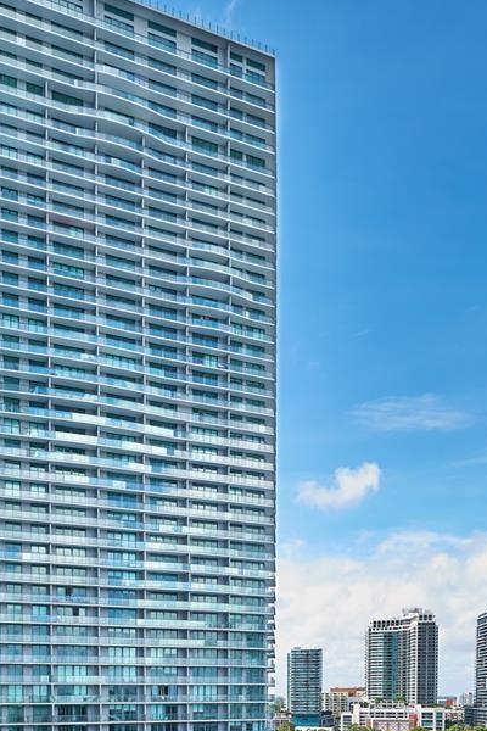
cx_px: 192
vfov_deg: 51.3
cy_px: 712
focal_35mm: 30
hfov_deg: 43.4
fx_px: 609
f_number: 7.1
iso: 200
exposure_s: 1/125
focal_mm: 10
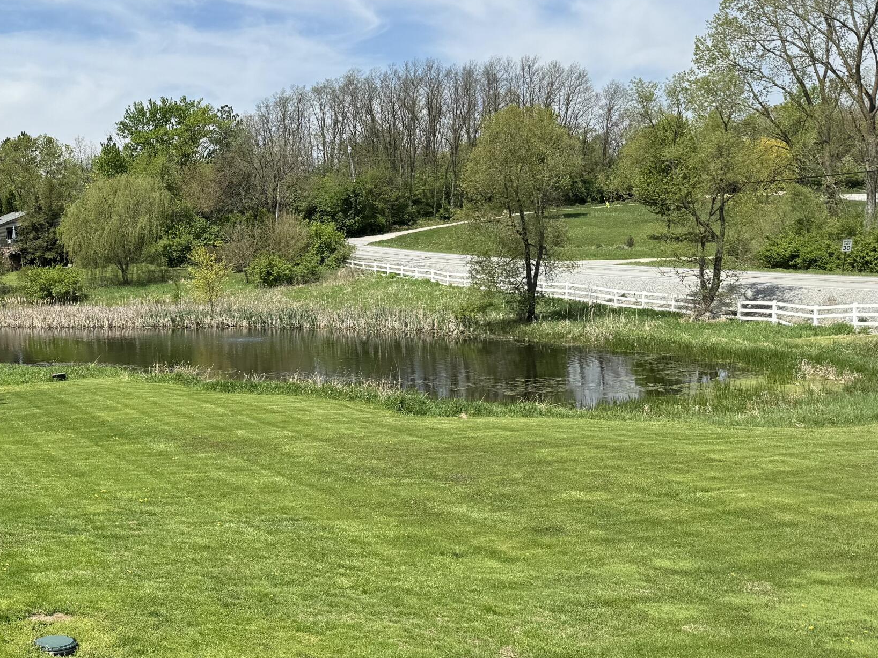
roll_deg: +3.2
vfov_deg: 32.8
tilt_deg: -7.7
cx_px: 87
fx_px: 1116
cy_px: 373
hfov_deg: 39.8
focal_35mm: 44
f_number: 1.78
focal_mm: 6.76
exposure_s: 1/4975
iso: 80
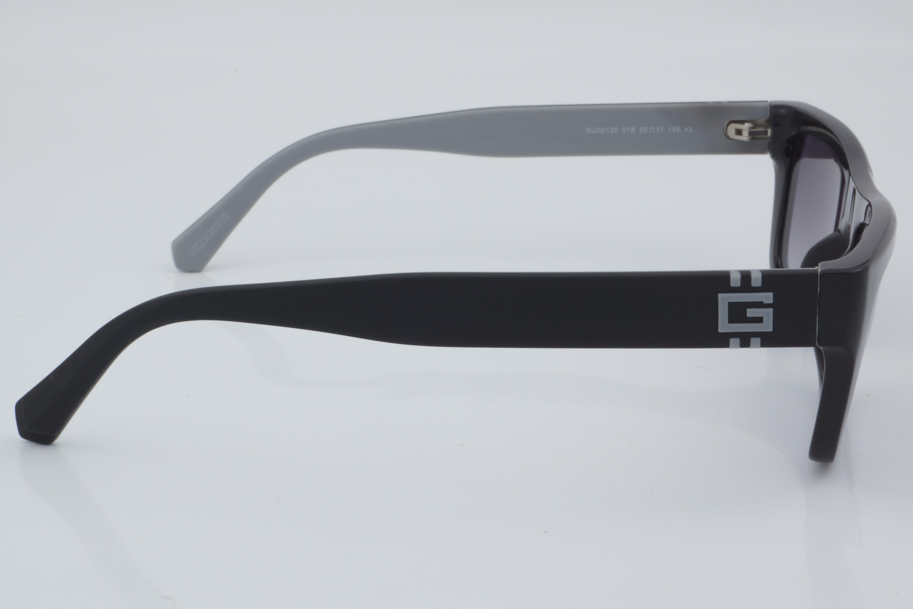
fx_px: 1902
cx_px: 456
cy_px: 304
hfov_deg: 27.0
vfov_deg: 18.2
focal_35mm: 75
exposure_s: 1/4
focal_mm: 50
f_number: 32
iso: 100
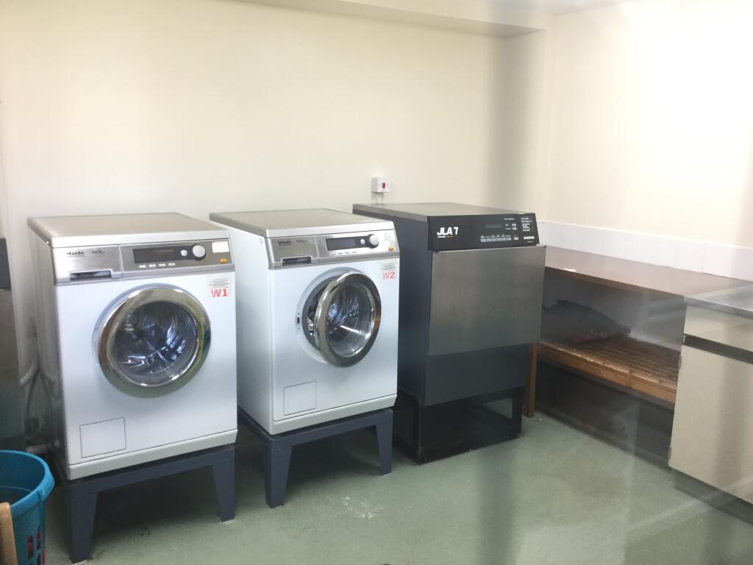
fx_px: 674
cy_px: 282
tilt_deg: -12.4
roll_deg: -1.2
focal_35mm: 31
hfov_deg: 58.4
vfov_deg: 45.4
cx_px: 376
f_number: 2.4
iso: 80
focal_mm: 3.3
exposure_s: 1/33
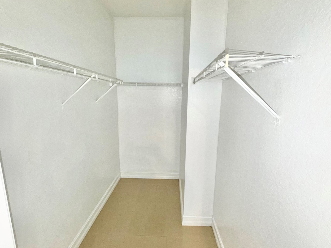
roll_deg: -0.5
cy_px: 121
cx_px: 169
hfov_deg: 94.5
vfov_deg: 78.1
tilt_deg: -10.3
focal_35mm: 16
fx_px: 153
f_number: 2.2
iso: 125
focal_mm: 2.22
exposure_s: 1/60
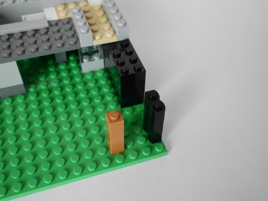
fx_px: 310
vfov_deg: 36.0
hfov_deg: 46.8
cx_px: 134
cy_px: 100
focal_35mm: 40
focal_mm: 20
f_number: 4.5
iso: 1250
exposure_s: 1/60
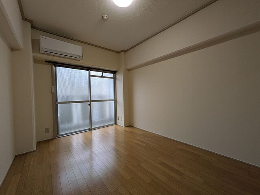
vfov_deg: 85.7
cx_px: 130
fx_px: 105
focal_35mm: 14
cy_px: 98
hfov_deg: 102.1
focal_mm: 1.83
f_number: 2.2
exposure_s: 1/125
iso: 45
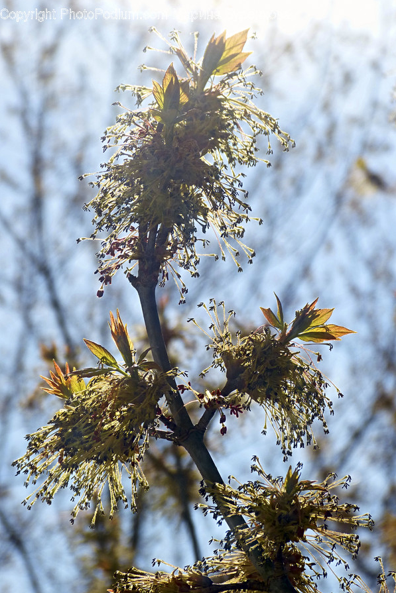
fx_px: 2837
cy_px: 297
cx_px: 199
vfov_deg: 11.9
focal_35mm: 172
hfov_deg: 8.0
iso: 100
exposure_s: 1/1000
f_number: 4
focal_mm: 29.5
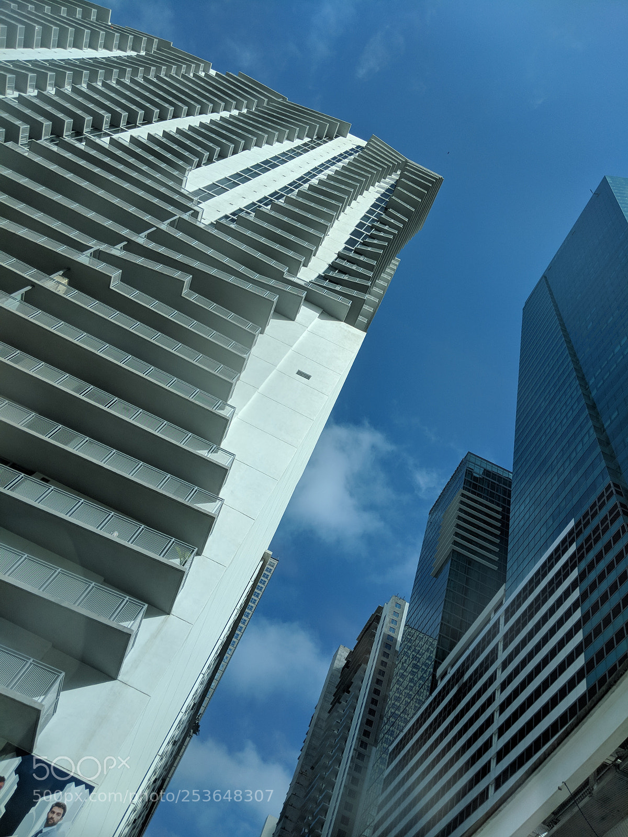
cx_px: 314
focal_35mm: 27
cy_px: 418
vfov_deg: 65.3
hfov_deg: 51.4
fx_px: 653
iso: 50
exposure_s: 1/867
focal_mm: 4.44
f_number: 1.8
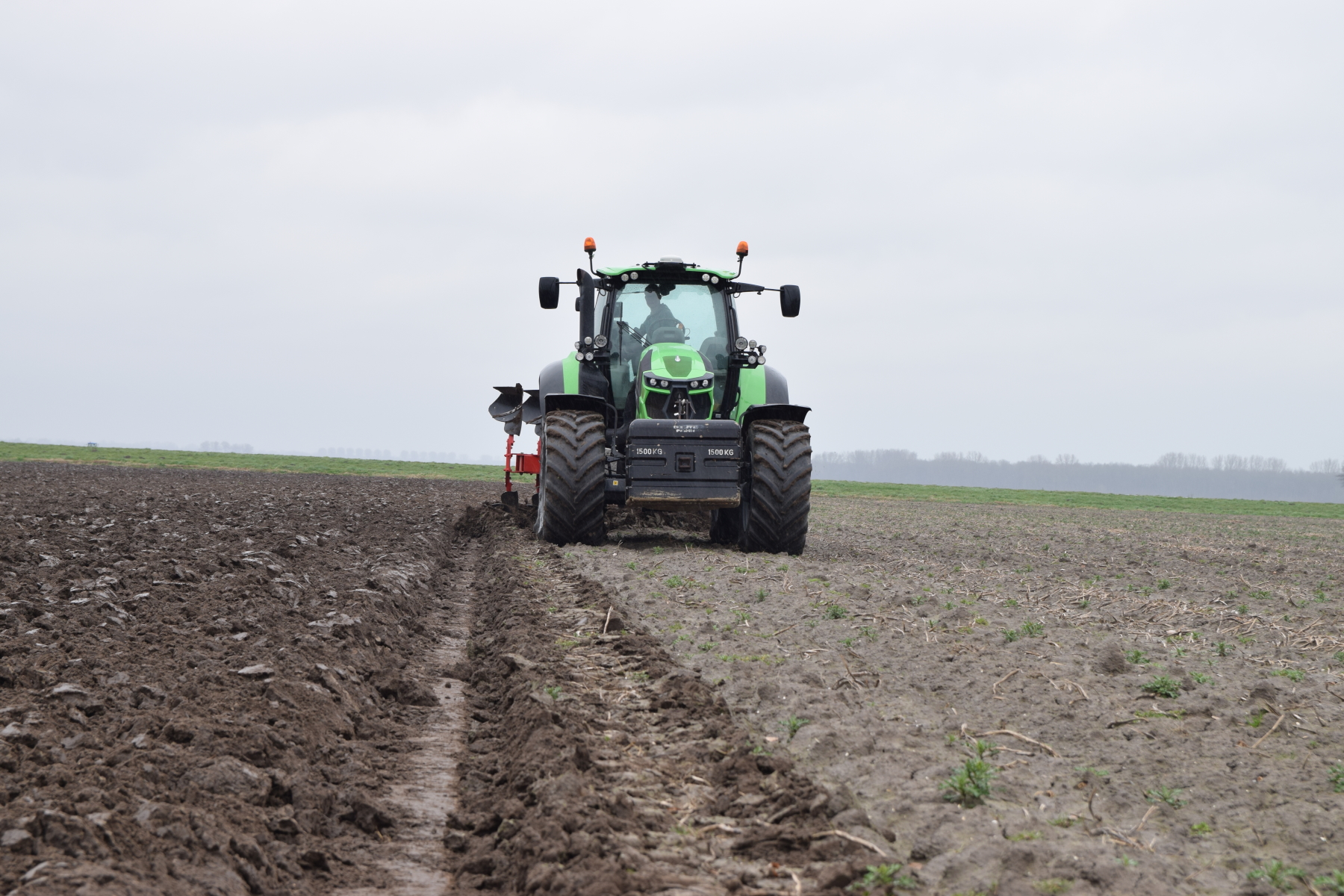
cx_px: 672
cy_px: 448
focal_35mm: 75
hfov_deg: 27.0
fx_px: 2800
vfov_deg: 18.2
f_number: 7.1
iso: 200
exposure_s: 1/200
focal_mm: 50
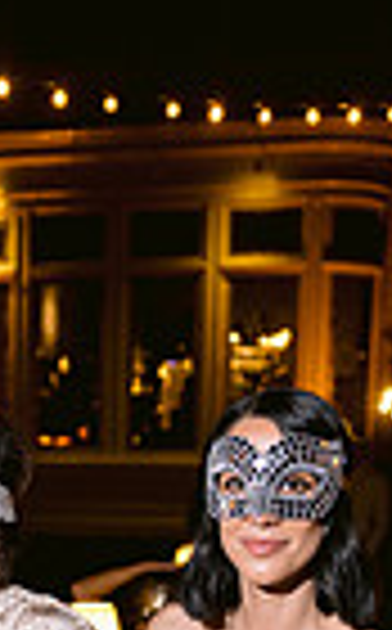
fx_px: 1579
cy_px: 760
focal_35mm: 92
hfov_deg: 14.0
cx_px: 5
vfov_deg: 21.0
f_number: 2.8
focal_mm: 28
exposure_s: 1/100
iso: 800
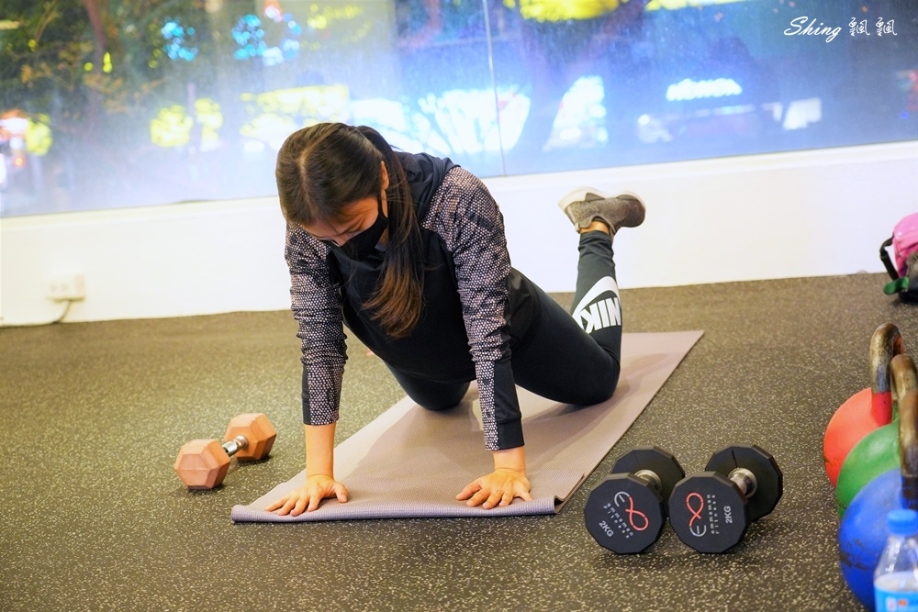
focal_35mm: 63
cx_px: 459
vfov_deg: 21.6
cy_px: 306
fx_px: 1607
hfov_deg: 31.9
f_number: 4
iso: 1600
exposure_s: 1/50
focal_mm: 63
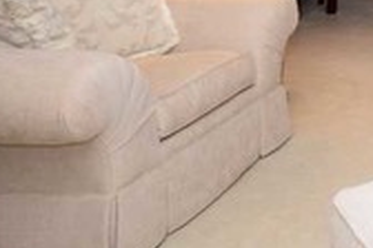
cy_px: -138
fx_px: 652
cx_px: 613
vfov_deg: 18.7
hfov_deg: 23.0
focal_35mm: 63
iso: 500
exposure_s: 1/60
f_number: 6.3
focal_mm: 11
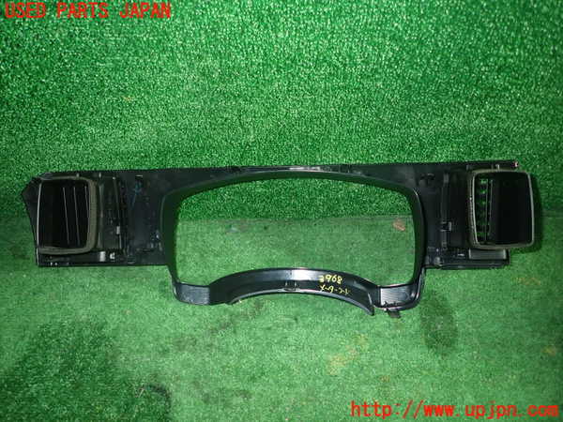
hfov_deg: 69.4
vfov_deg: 54.9
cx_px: 282
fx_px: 407
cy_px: 211
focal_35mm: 25
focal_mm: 4.5
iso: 500
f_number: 5.6
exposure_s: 1/30
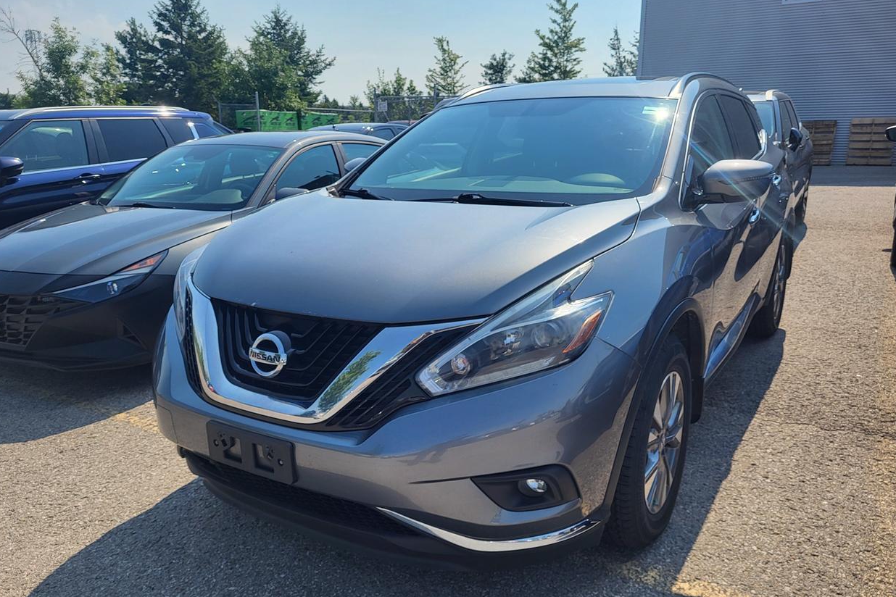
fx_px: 697
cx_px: 443
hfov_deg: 65.5
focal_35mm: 28
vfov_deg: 46.4
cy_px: 320
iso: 40
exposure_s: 1/2234
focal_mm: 5.4
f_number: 1.8
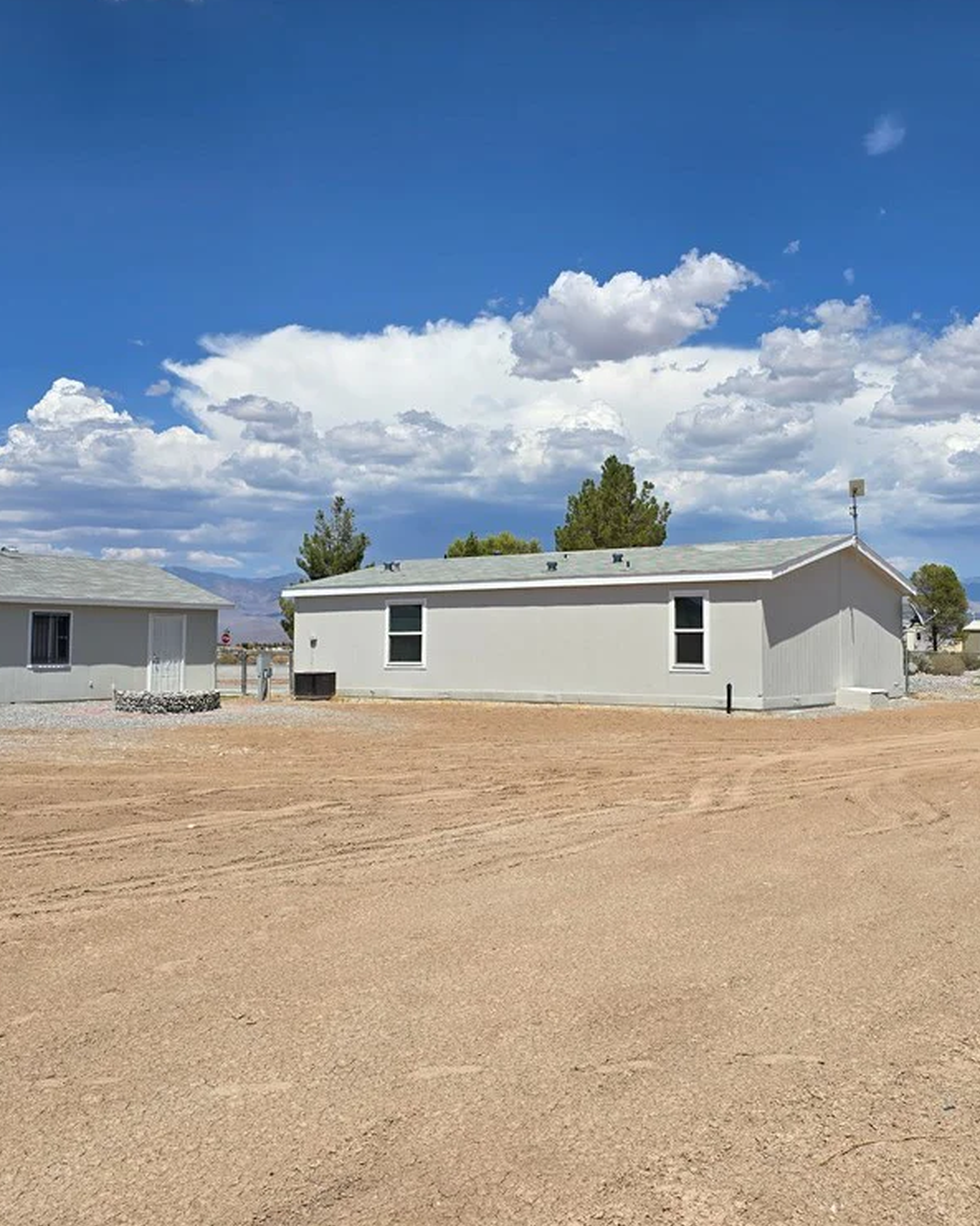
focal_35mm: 31
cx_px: 616
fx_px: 1125
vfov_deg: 57.2
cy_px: 596
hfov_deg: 46.6
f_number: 1.7
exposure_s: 1/1654
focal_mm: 6.3
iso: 12
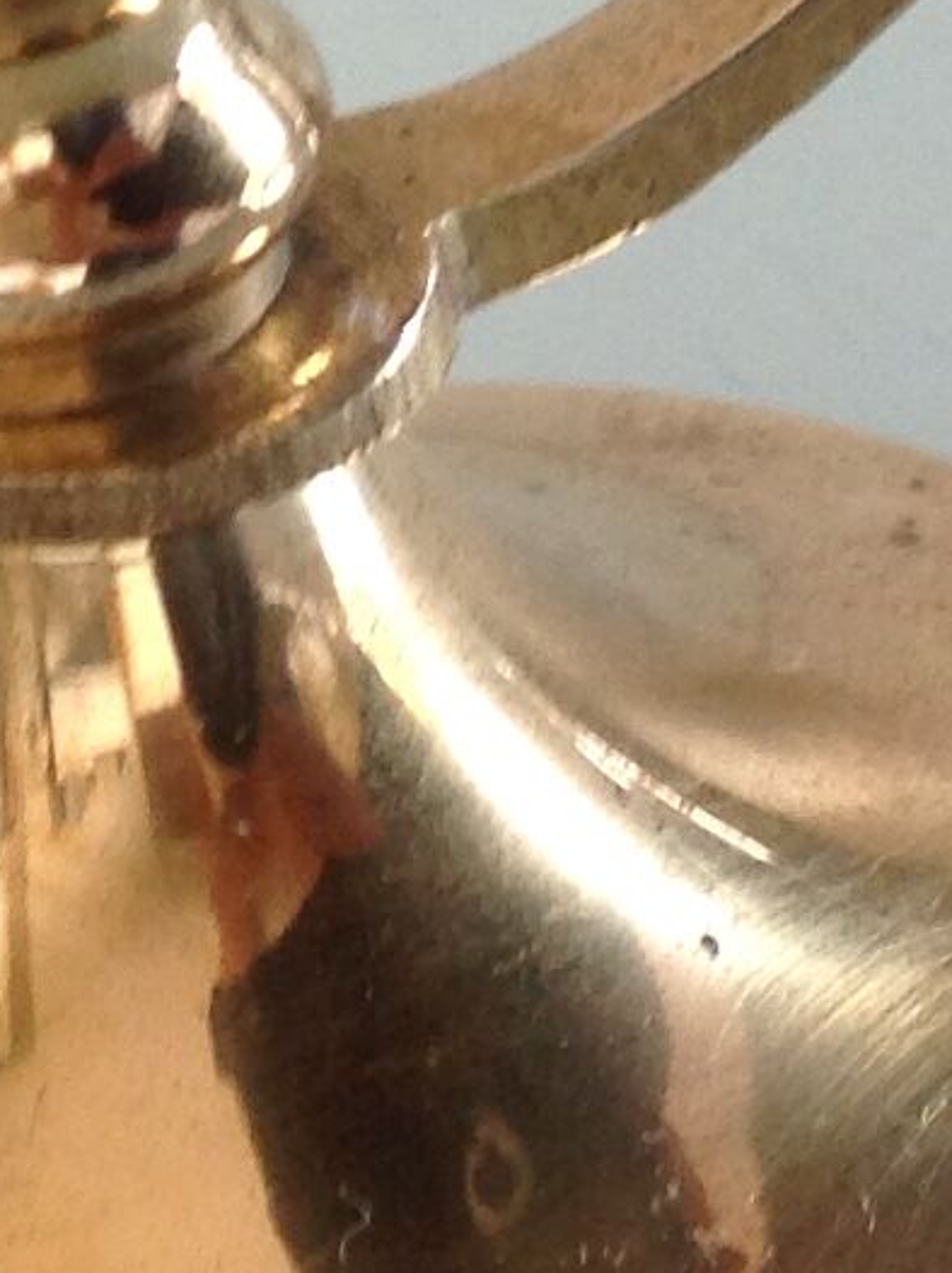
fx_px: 6320
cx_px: 317
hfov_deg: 8.6
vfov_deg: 11.5
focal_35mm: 172
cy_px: 295
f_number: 2.4
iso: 80
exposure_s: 1/15
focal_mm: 4.28
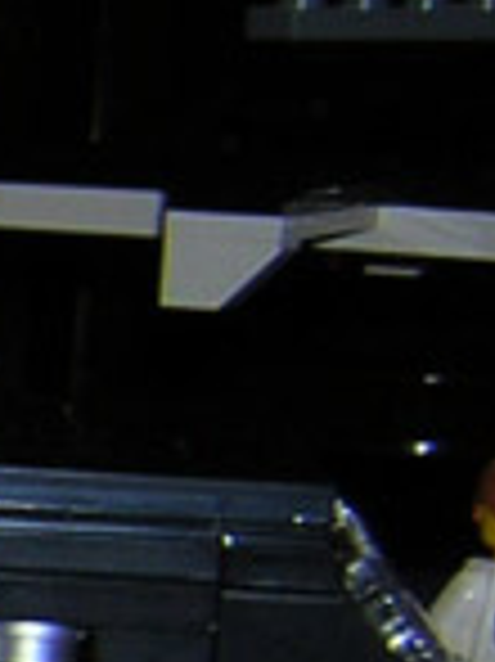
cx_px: -1292
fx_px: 3742
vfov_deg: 10.0
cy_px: 657
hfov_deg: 6.5
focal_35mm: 196
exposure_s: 1/60.1
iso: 100
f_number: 5.2
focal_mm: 4.7
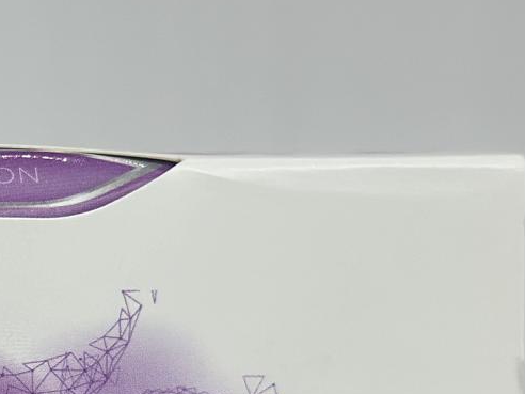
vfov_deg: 9.4
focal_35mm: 156
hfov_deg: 12.2
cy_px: 424
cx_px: -227
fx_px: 2366
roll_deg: +0.0
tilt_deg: -4.9
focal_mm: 6.86
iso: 200
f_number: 1.78
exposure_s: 1/100
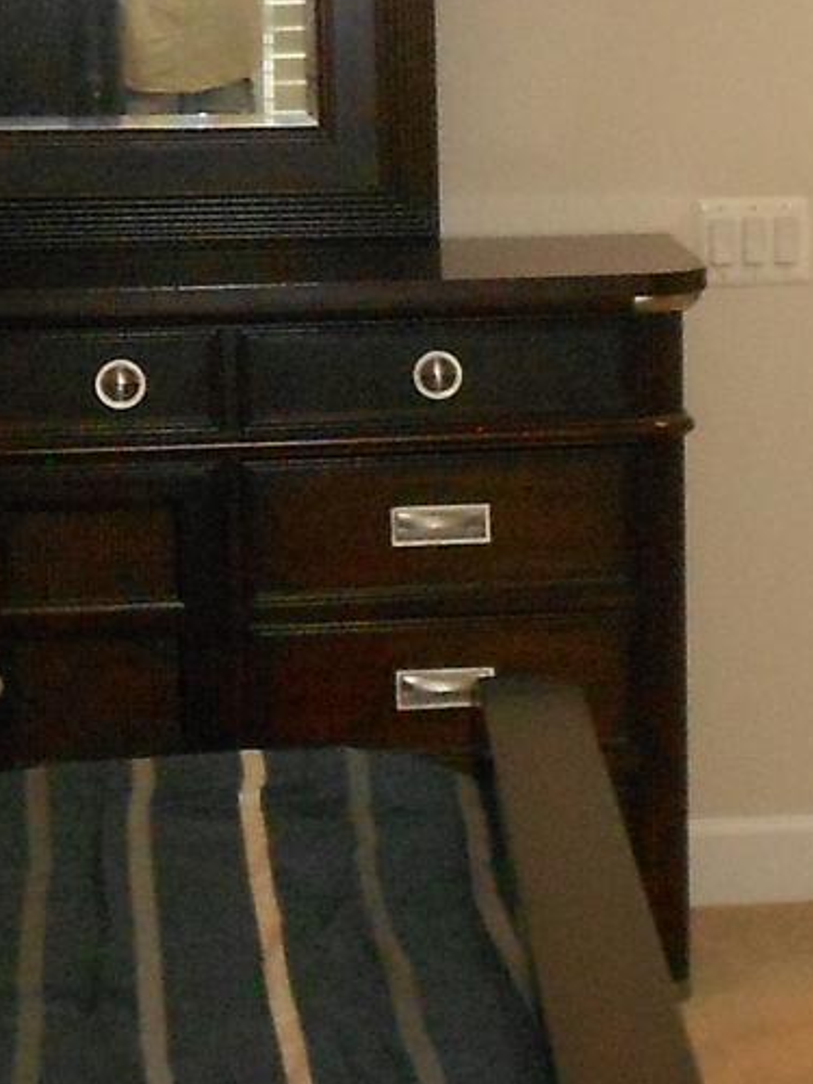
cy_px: 512
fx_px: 4102
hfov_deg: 11.1
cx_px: 947
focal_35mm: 131
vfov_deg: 15.1
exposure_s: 1/30
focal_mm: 5.8
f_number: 3.6
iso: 320
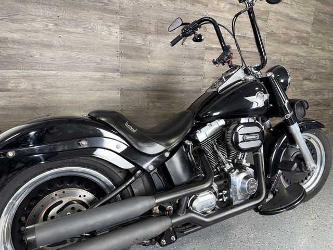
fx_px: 231
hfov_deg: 71.6
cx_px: 166
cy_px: 125
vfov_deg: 56.8
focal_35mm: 24
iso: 64
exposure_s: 1/20
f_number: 1.78
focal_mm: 6.76
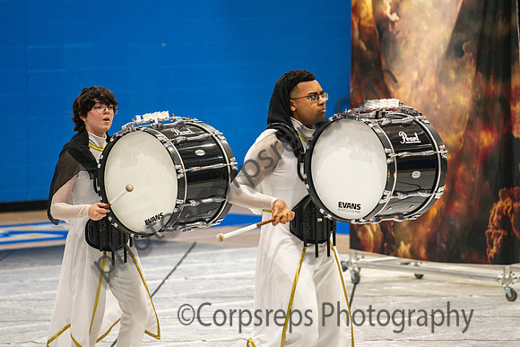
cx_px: 279
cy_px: 163
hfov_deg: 7.8
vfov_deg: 5.2
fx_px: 3822
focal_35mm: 265
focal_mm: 200
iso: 2800
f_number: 4
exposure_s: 1/500
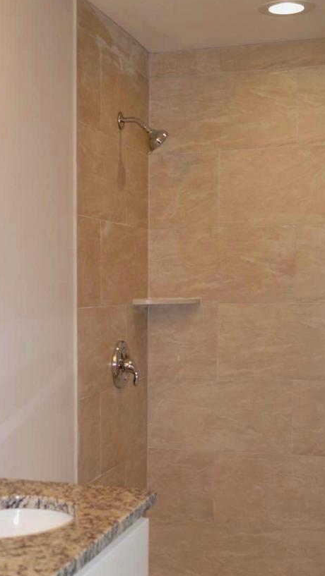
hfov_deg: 20.2
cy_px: 376
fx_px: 903
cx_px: 71
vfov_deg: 35.2
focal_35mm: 59
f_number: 4
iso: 100
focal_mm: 20
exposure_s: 1/60
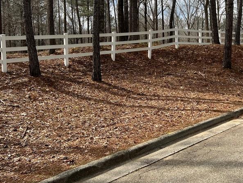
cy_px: 59
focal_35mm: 45
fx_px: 316
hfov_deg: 41.3
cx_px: 170
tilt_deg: +0.2
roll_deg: +1.7
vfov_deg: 31.9
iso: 50
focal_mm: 5.7
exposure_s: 1/1972
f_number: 1.5
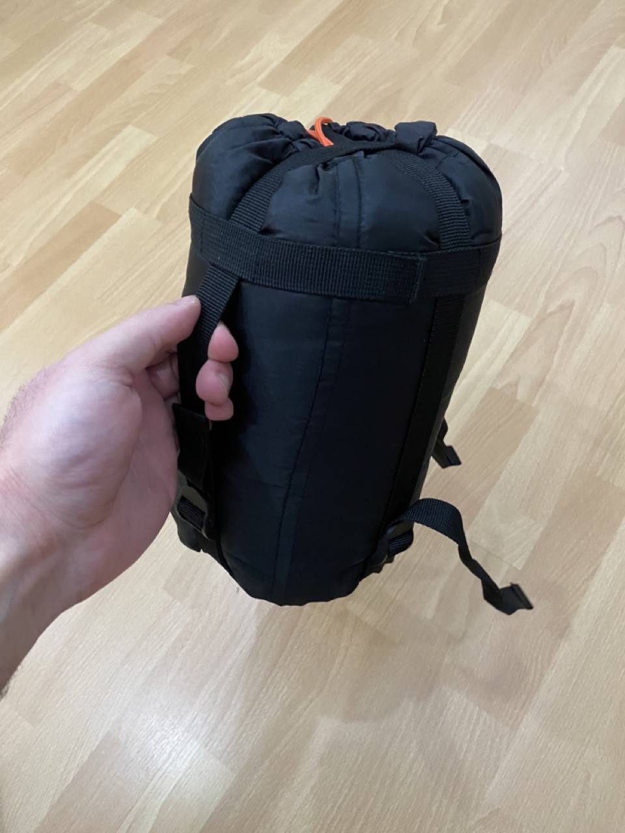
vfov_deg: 67.3
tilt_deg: -62.7
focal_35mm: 26
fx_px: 626
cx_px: 312
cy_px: 416
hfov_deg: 53.1
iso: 500
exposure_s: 1/55
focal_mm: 4.25
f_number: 1.8
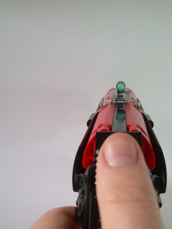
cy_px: 129
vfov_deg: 38.1
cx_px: 106
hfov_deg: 29.0
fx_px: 331
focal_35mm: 50
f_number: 2.8
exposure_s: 1/65.4
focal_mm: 6.3
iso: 50
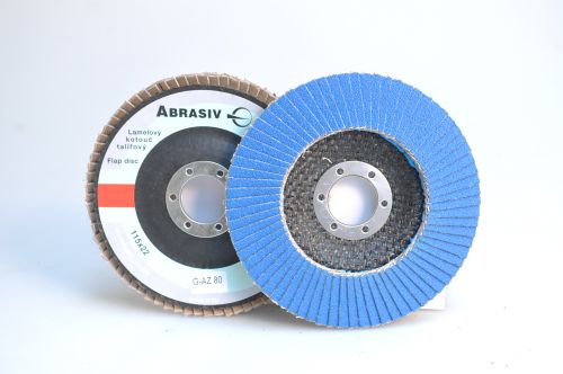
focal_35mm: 72
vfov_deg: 18.9
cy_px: 187
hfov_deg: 28.1
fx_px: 1125
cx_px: 282
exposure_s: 1/6
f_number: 8
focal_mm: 48
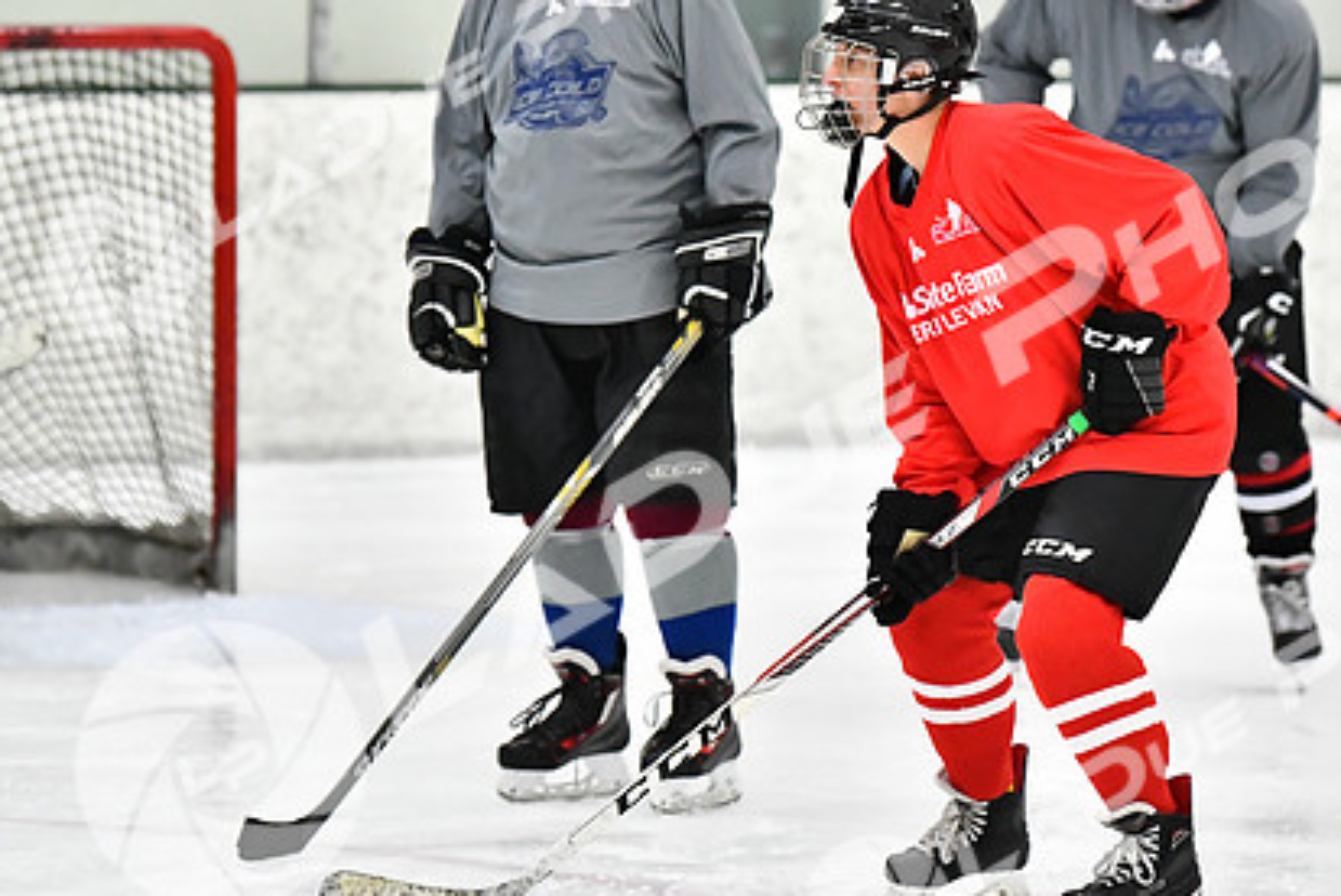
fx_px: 11779
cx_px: 796
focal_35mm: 316
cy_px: 433
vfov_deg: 4.4
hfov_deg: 6.5
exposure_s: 1/1250
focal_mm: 150
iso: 5000
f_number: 2.8
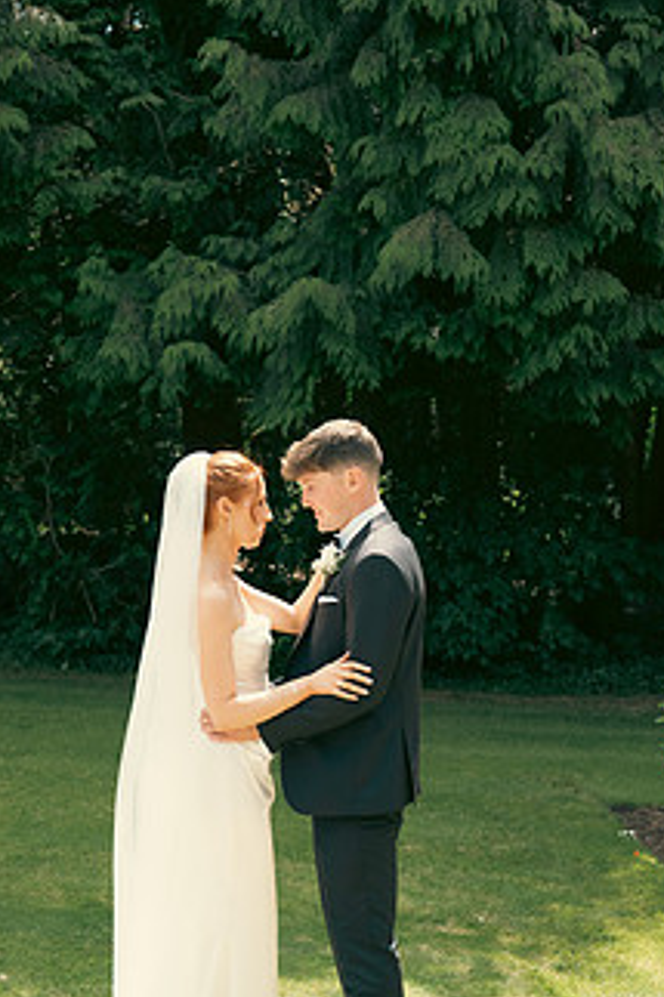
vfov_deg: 33.4
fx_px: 1662
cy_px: 485
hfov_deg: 22.6
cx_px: 256
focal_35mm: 60
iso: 800
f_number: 3.5
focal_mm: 43
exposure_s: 1/1600
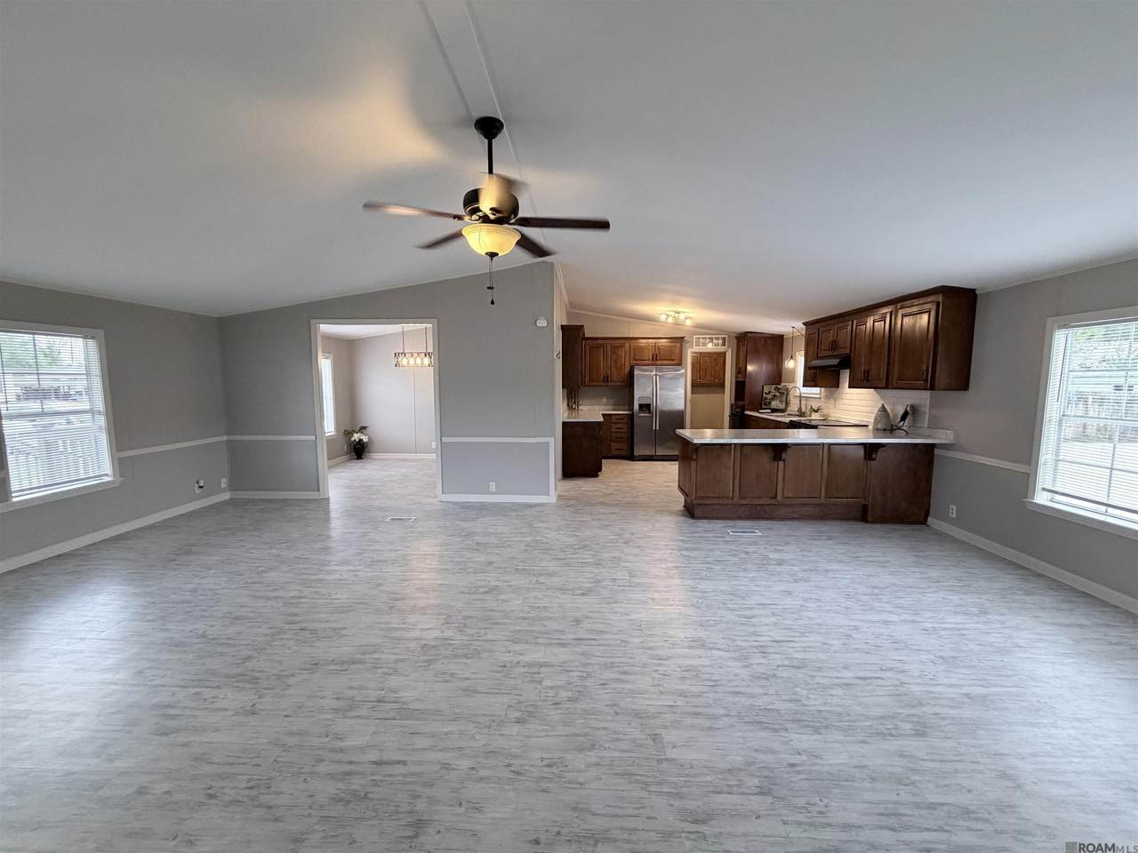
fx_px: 460
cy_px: 426
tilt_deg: -6.1
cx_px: 569
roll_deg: +0.3
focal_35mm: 14
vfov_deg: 85.7
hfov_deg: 102.1
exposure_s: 1/60
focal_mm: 2.22
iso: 200
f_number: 2.2
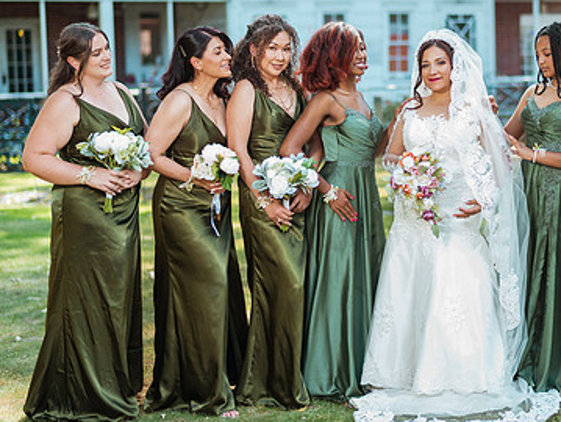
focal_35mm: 90
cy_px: 184
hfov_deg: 21.5
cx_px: 448
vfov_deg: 16.4
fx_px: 1460
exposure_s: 1/200
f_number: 2
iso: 50
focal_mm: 58
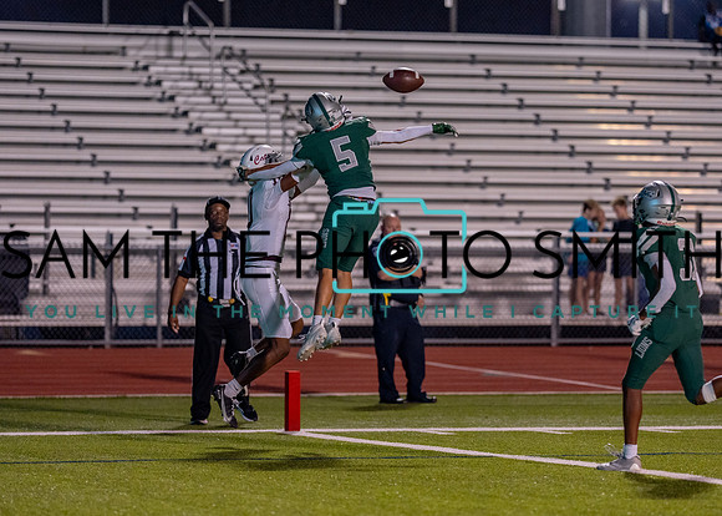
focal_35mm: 202
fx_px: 4135
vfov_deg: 7.1
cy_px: 268
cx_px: 376
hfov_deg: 10.0
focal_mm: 135
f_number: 1.8
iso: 1600
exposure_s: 1/1000
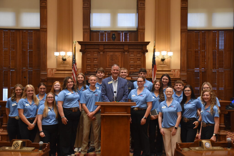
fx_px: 293
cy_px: 78
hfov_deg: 43.6
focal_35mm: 45
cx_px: 117
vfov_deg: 29.9
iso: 1600
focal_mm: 30
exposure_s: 1/60
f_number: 4
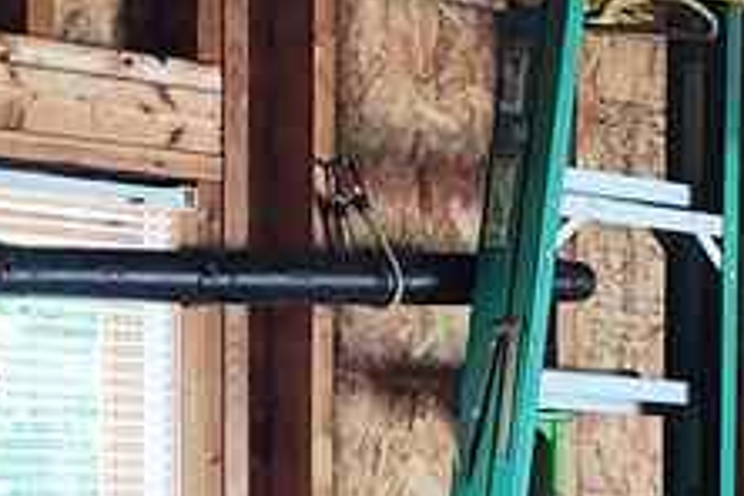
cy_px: 583
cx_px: 2048
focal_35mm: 162
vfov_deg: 8.4
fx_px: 3348
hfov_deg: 10.2
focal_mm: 4.75
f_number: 1.7
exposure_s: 1/151
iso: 100
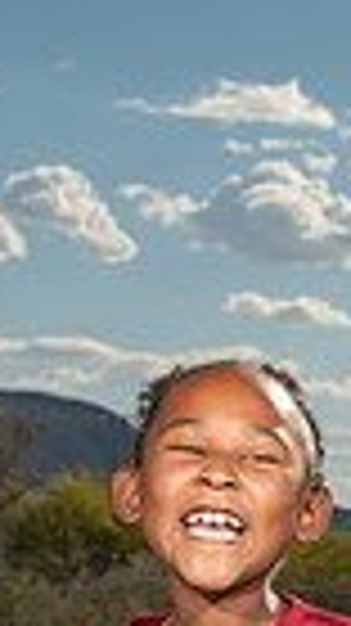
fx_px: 2702
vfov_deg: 12.4
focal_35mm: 163
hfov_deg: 7.4
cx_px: 317
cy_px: 1009
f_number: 8
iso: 100
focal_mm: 48
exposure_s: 1/200
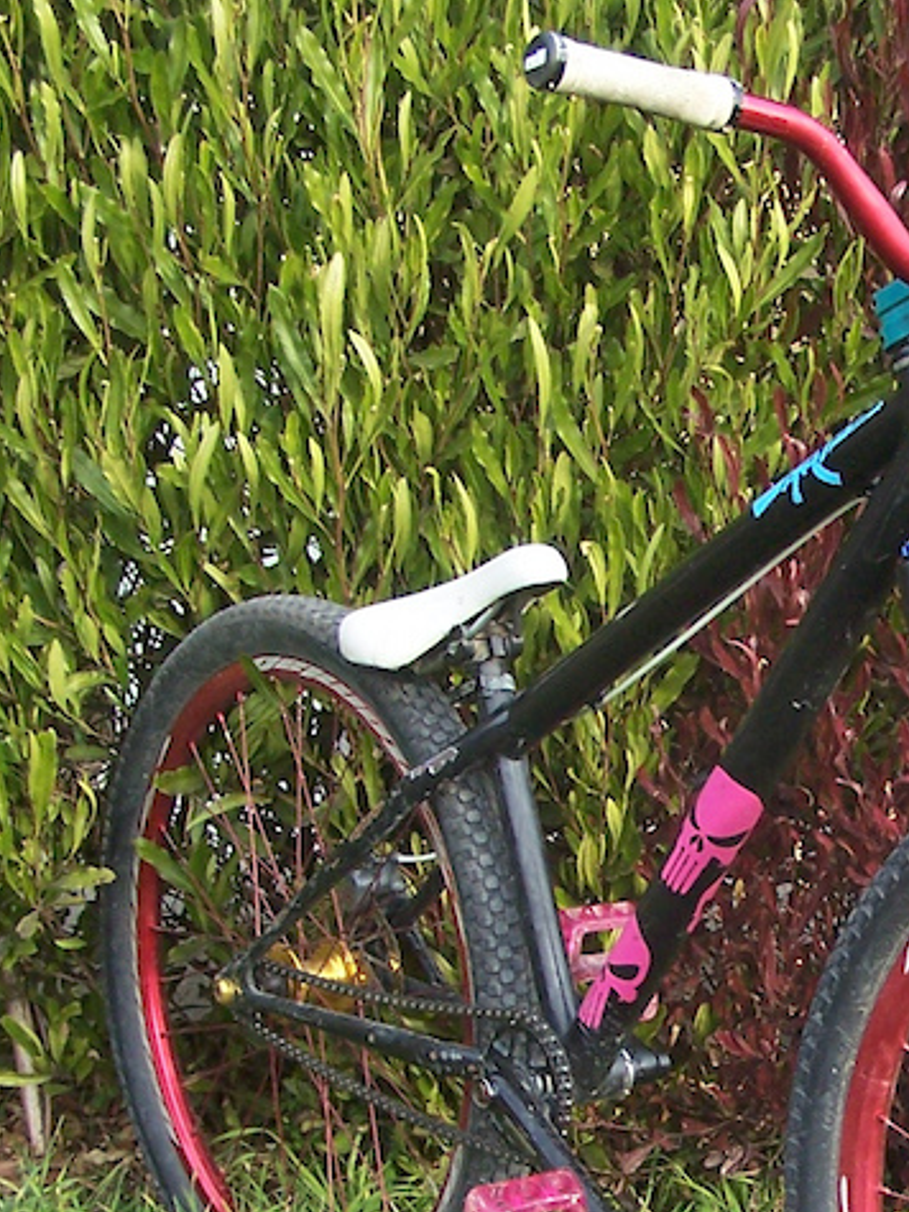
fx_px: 2872
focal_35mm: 82
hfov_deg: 17.5
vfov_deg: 23.5
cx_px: 919
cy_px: 957
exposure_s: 1/250
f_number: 2.8
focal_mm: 6.3
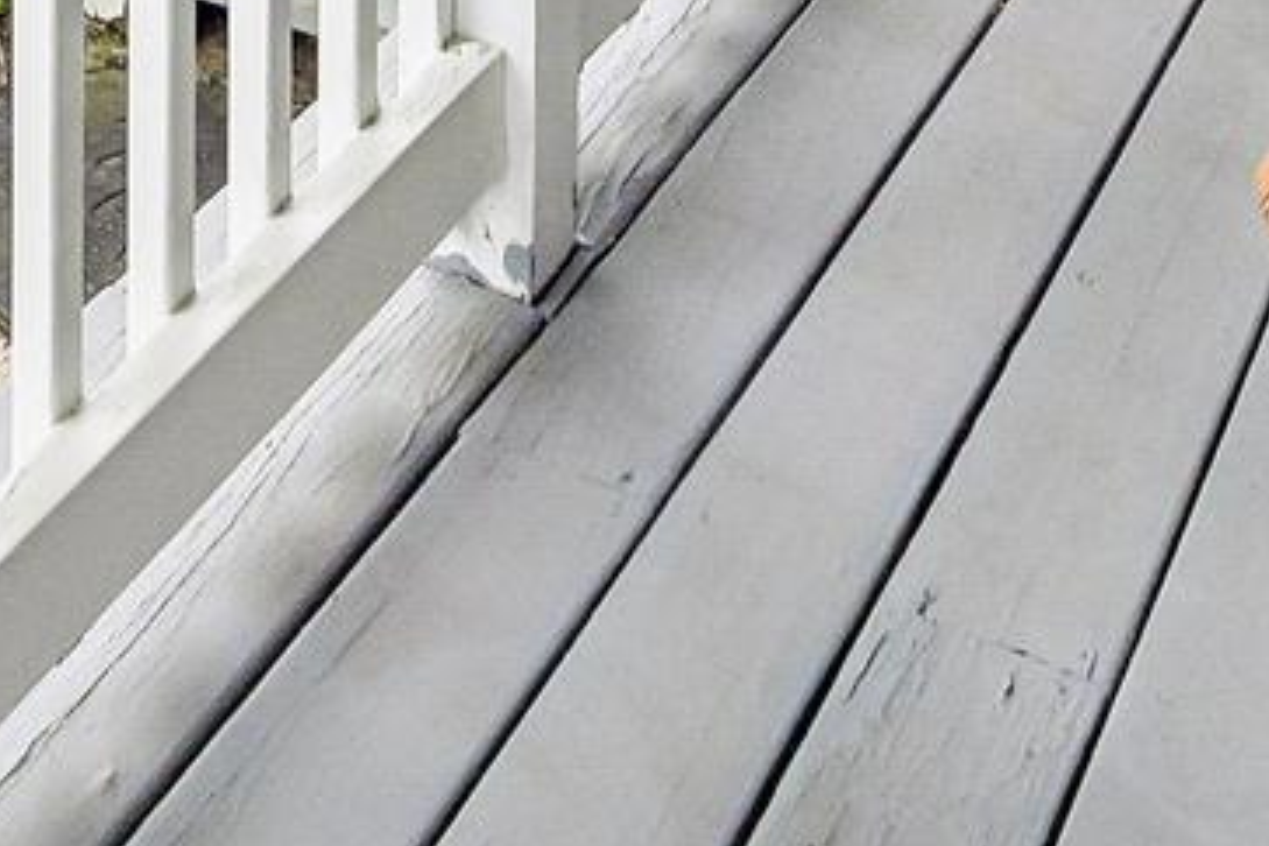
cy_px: -1460
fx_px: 2785
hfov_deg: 24.5
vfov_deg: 12.0
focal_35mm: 79
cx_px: -14
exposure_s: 1/200
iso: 100
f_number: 8
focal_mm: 14
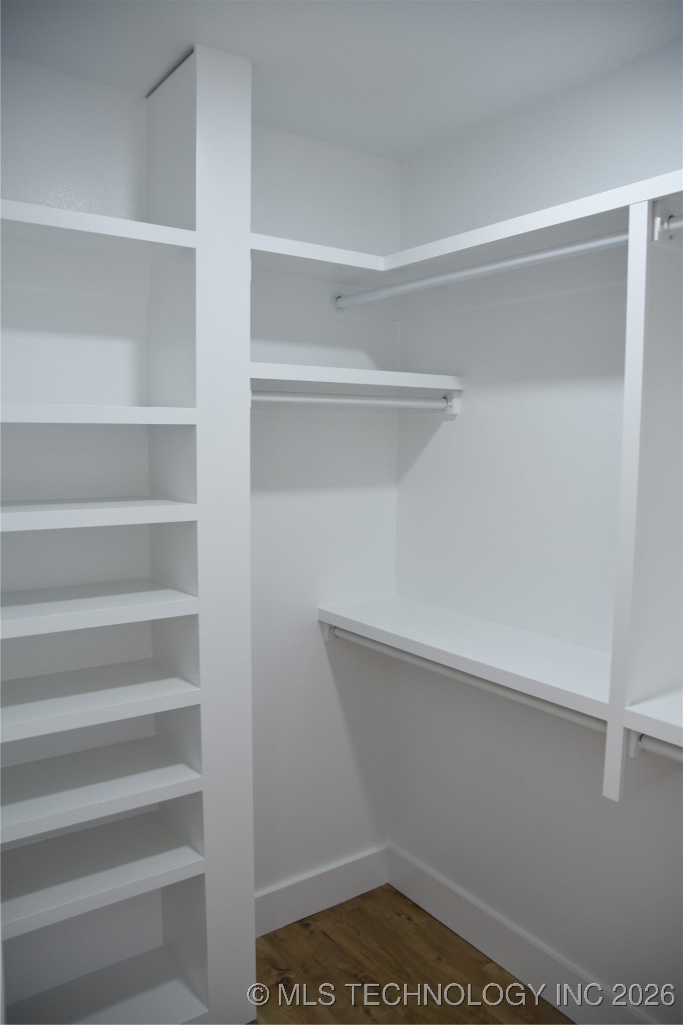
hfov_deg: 50.4
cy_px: 512
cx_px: 342
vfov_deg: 70.4
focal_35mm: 26
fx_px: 726
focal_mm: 17
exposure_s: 1/30
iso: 100
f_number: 3.2
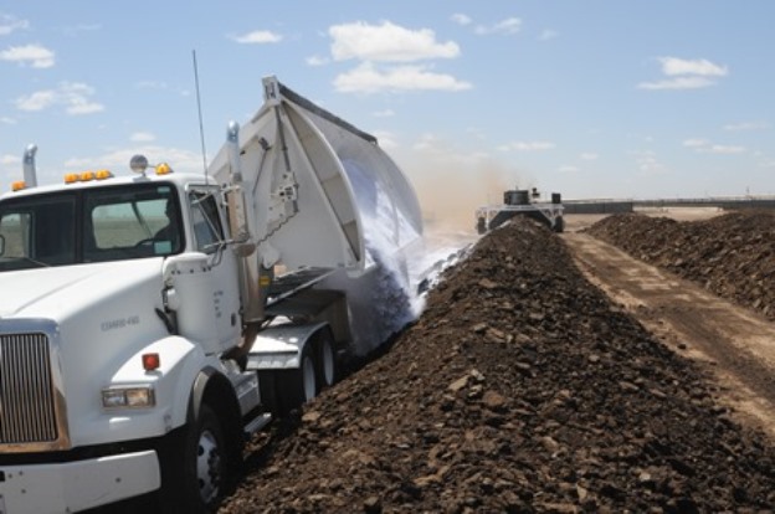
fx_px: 903
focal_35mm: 42
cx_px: 388
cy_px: 257
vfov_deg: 31.8
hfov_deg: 46.5
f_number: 13
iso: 640
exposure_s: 1/640
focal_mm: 28
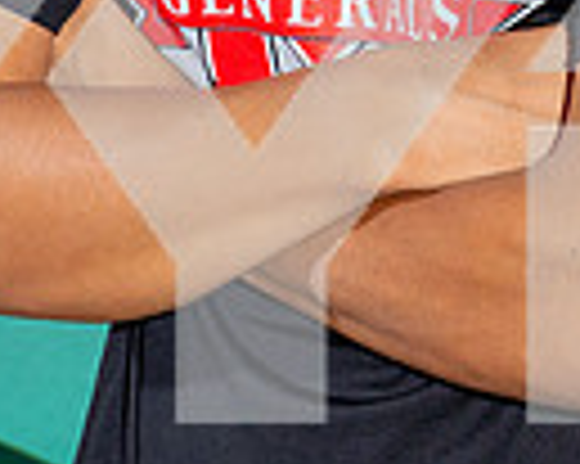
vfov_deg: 8.2
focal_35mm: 181
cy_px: -358
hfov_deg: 10.6
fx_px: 3105
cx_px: 454
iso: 1000
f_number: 8
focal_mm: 43
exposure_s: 1/250
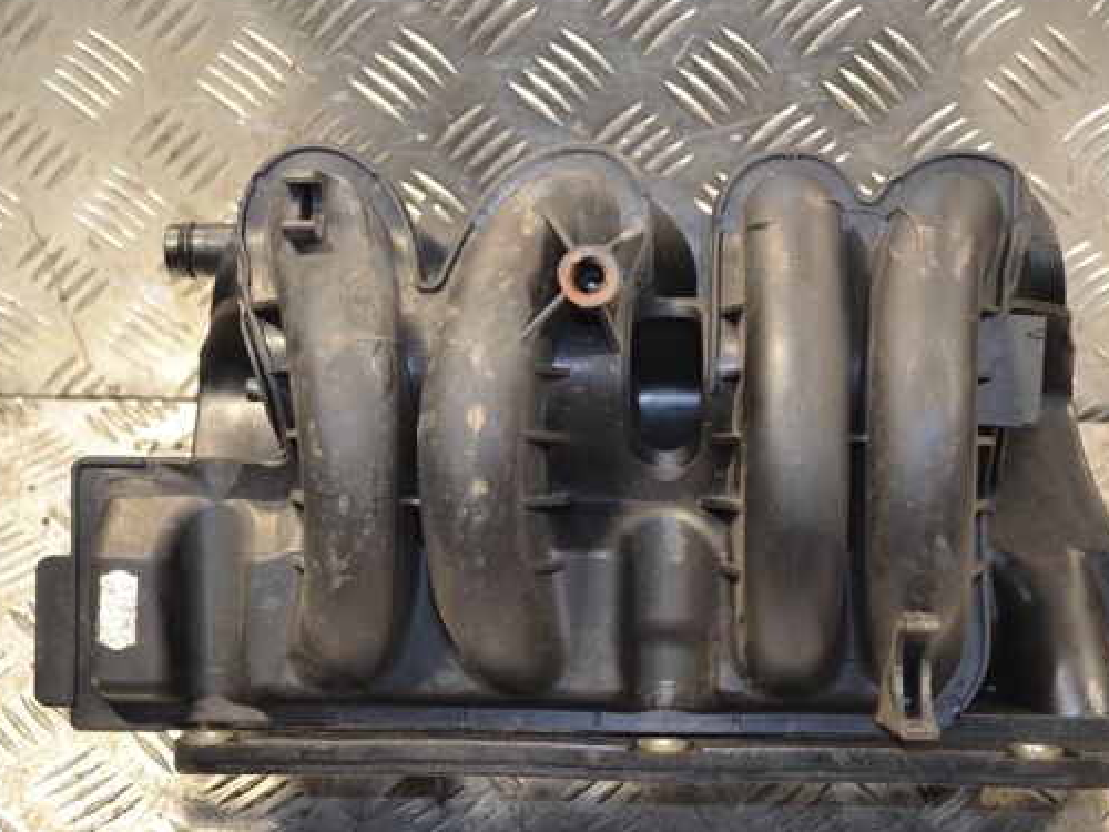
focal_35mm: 59
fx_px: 1890
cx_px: 570
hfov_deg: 32.7
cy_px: 439
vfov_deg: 24.8
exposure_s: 1/60
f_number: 4.8
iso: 640
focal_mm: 32
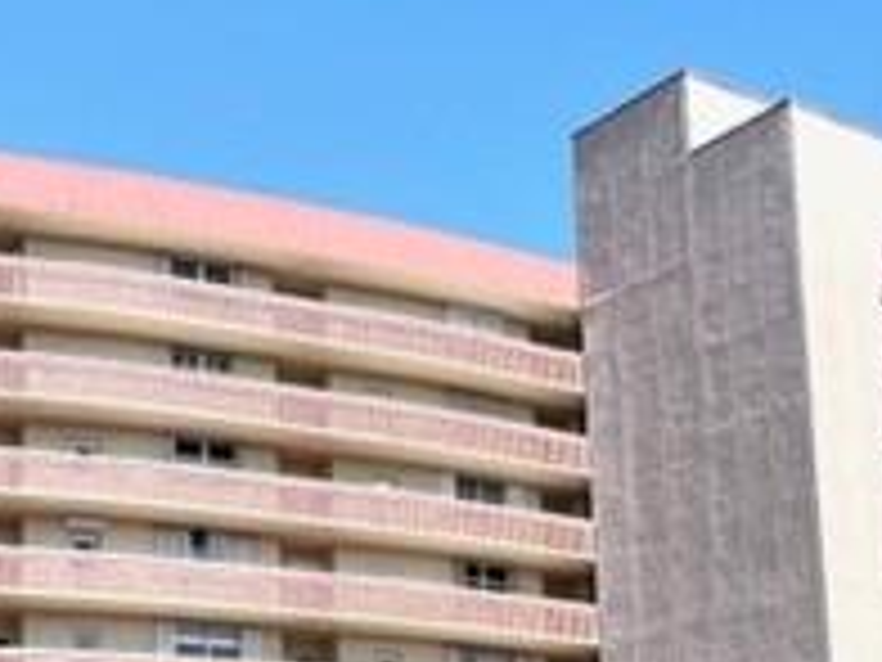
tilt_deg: +12.3
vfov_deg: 17.0
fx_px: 2166
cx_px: 549
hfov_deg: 23.0
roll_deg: +2.8
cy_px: 644
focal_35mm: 85
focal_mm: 5.1
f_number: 1.6
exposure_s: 1/4149
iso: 50
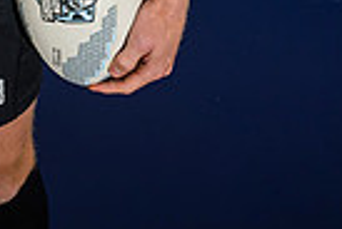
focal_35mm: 120
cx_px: -170
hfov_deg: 15.7
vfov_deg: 10.0
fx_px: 1142
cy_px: -324
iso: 500
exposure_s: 1/160
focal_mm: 24
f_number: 4
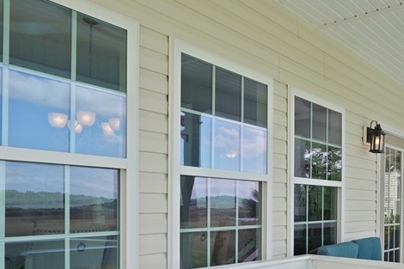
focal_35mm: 37
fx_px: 415
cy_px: 201
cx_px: 335
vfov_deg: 35.2
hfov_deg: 48.3
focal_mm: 16
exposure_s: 1/125
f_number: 9
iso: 320
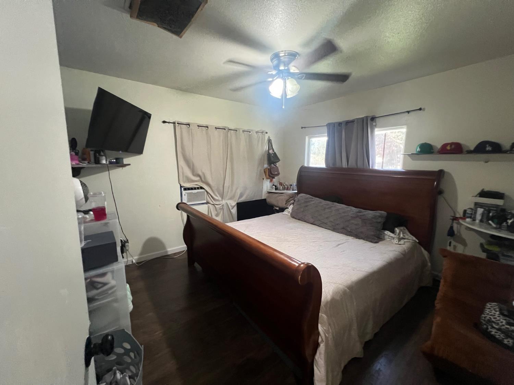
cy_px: 192
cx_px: 257
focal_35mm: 13
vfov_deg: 89.9
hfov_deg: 106.2
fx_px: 193
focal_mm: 1.57
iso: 1000
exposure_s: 1/60
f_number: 1.8
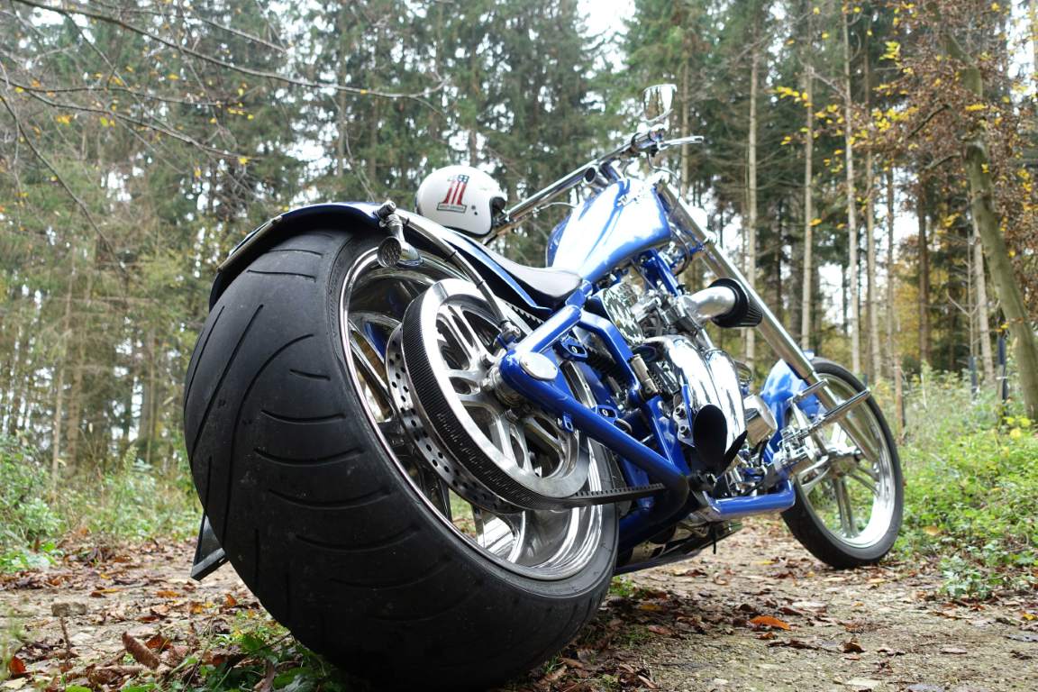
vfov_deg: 40.0
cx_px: 519
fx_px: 951
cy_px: 346
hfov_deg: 57.2
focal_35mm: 33
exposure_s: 1/80
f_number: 2.8
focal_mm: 11.93
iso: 125
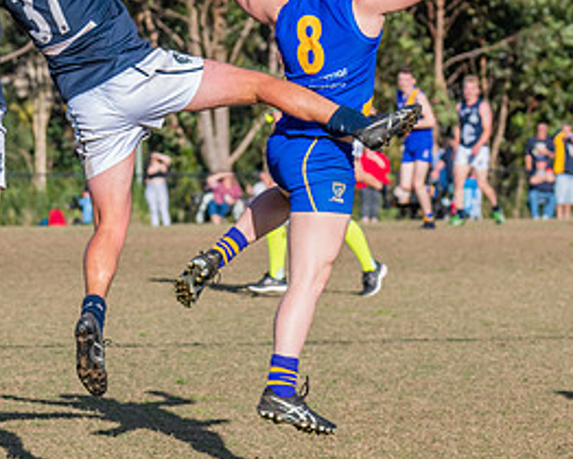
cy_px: 79
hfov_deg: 5.3
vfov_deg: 4.2
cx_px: -43
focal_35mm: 365
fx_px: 6194
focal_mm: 170
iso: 800
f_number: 8
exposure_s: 1/2000
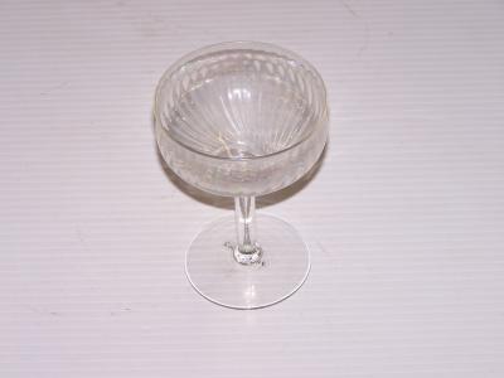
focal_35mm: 128
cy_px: 189
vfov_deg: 11.6
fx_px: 1864
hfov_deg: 15.4
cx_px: 252
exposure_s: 1/60
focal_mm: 21.2
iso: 80
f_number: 3.2
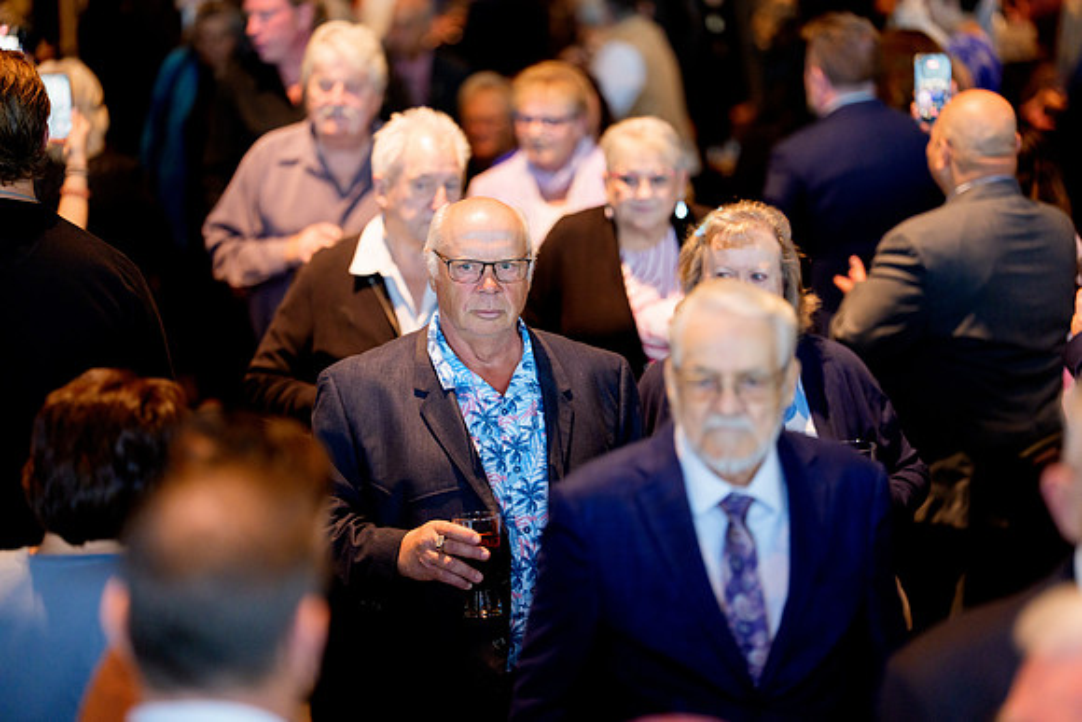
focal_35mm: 125
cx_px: 541
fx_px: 3758
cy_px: 361
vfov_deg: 11.0
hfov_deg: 16.4
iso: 3200
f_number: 2
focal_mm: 125
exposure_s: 1/200
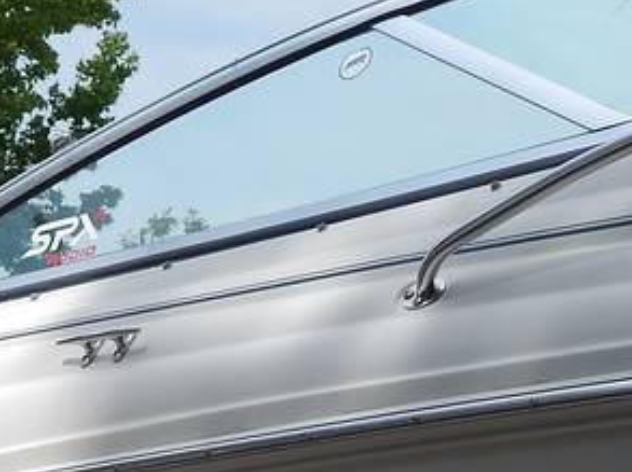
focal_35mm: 147
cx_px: 2
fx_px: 2681
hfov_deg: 13.3
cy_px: 664
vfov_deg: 9.8
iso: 125
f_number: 7.1
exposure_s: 1/500
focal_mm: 7.7
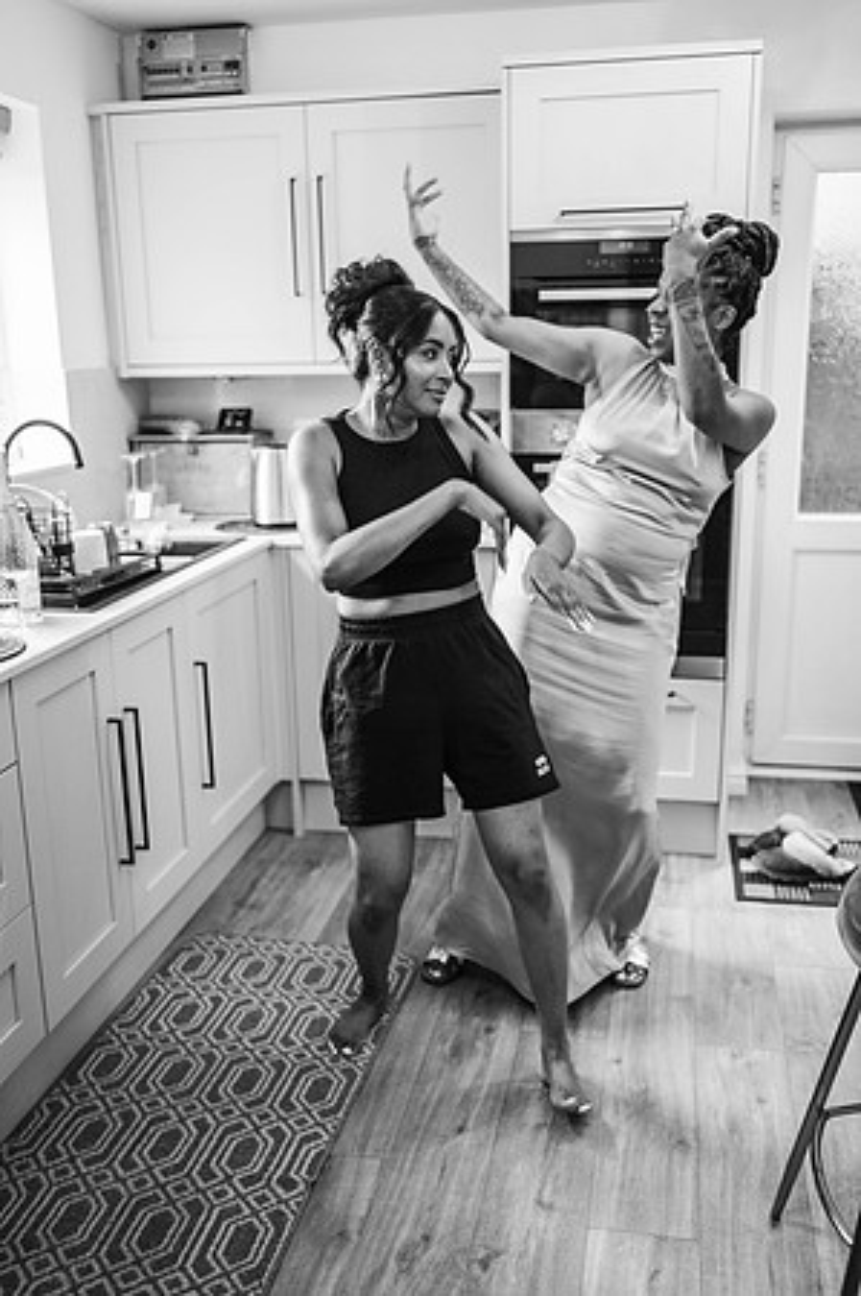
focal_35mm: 35
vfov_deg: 54.5
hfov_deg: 37.8
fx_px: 1258
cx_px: 430
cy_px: 648
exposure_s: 1/200
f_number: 2.2
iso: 1250
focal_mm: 35
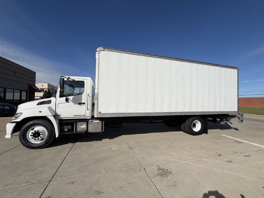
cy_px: 99
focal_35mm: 14
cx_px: 132
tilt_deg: +2.5
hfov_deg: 102.1
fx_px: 107
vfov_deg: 85.7
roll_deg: -0.9
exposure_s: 1/2165
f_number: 2.2
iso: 20
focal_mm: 2.22
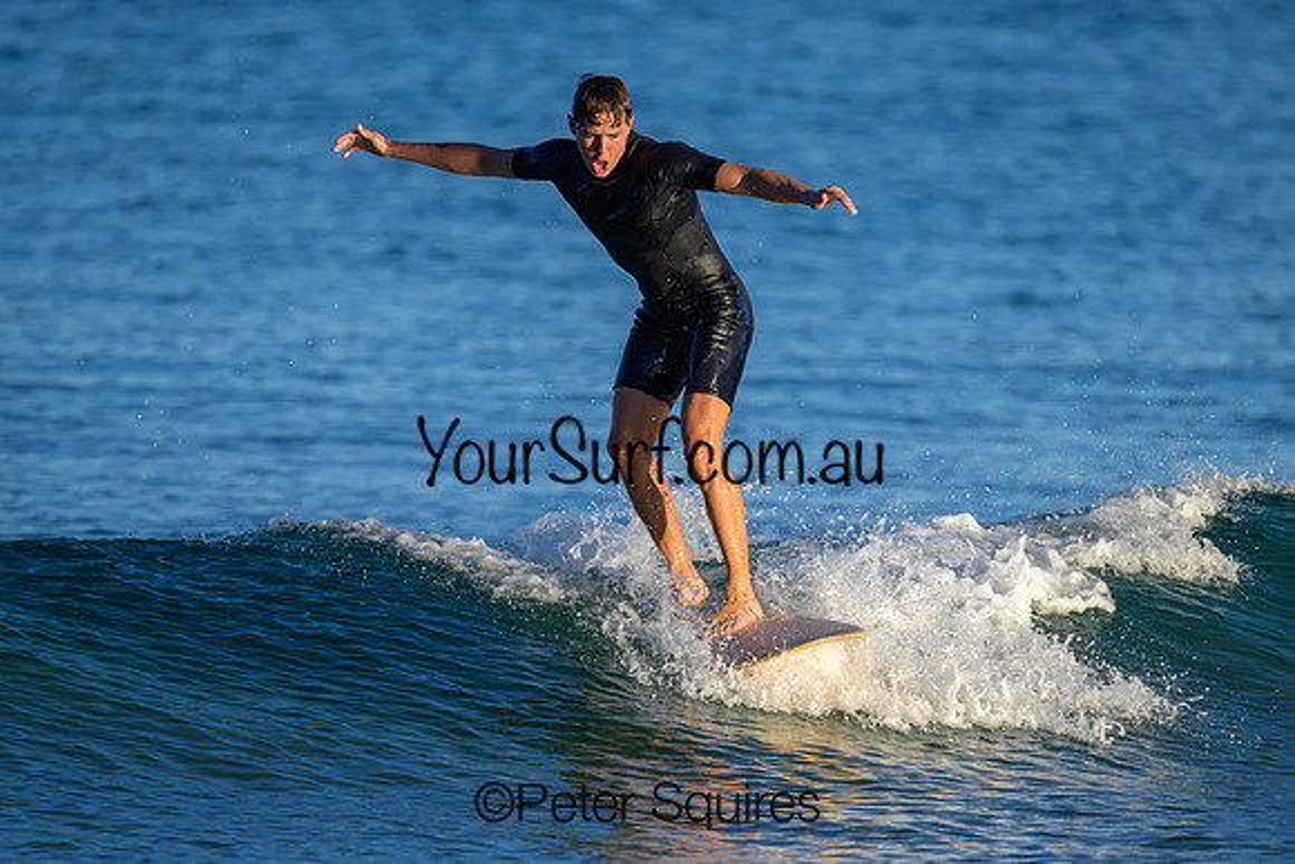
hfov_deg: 2.6
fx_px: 28783
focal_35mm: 800
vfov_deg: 1.7
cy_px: 432
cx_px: 648
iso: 110
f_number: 6.3
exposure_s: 1/500
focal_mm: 800
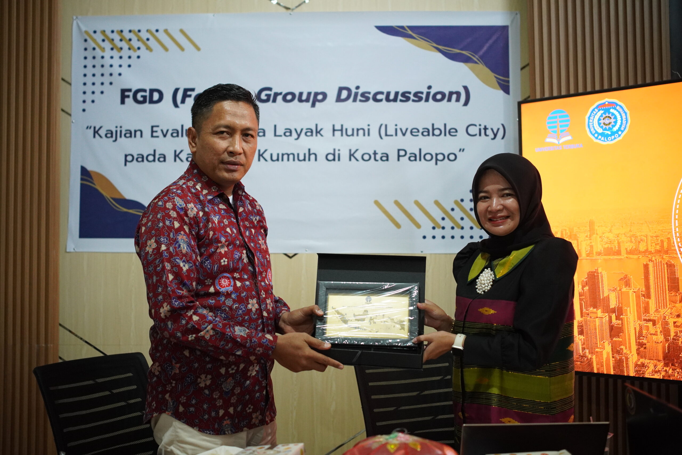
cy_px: 228
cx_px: 341
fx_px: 710
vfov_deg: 35.5
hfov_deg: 51.3
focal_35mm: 38
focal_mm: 25
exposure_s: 1/125
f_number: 1.7
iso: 1600
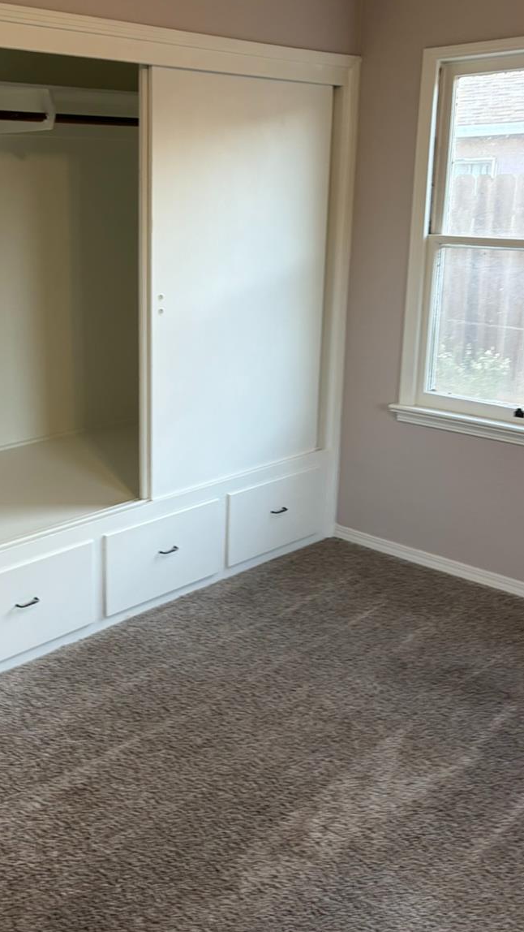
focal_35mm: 37
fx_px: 914
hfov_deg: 31.5
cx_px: 142
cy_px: 433
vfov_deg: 54.0
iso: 80
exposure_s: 1/60
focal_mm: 5.96
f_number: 1.6
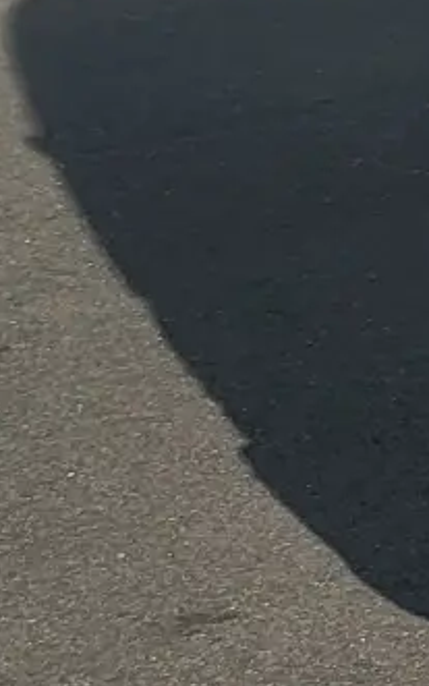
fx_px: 2992
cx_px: 1617
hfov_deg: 6.7
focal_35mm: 160
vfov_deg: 12.3
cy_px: -429
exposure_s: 1/4873
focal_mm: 5.4
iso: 40
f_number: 1.8
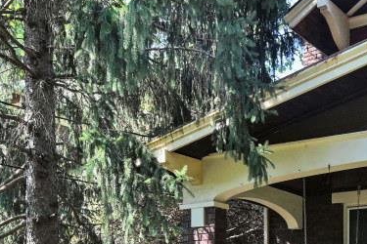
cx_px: 393
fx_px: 571
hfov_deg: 31.9
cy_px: 302
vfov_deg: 22.1
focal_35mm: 56
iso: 200
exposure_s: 1/250
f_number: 5
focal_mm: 14
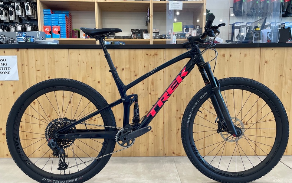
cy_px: 97
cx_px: 144
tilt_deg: -7.0
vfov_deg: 44.5
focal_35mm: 28
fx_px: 223
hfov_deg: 66.5
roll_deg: +0.3
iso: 125
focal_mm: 4.2
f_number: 1.6
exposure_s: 1/100
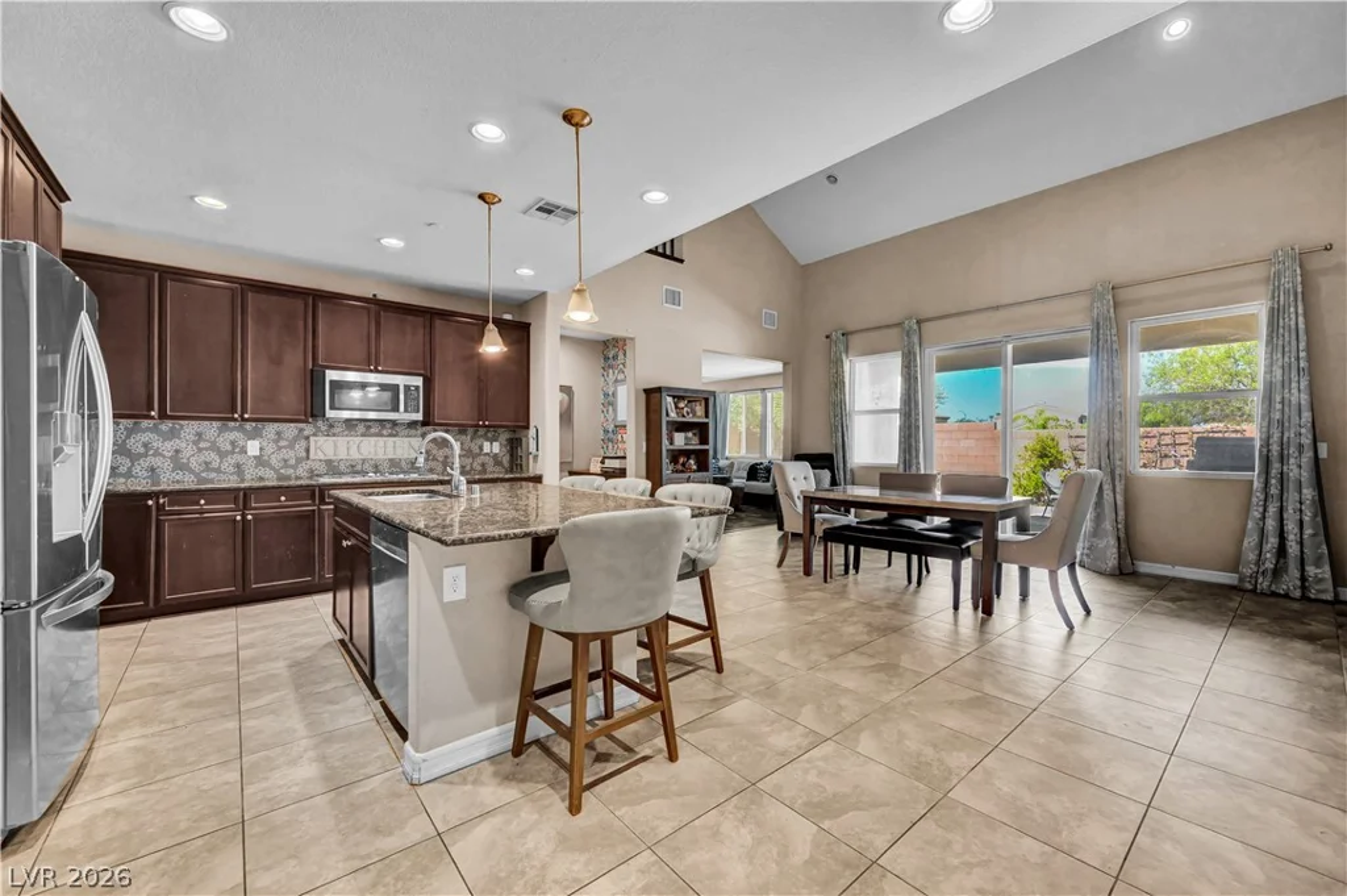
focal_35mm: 14
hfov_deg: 104.3
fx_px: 523
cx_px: 674
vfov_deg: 81.1
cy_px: 448
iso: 400
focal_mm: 14
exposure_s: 1/15
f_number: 8
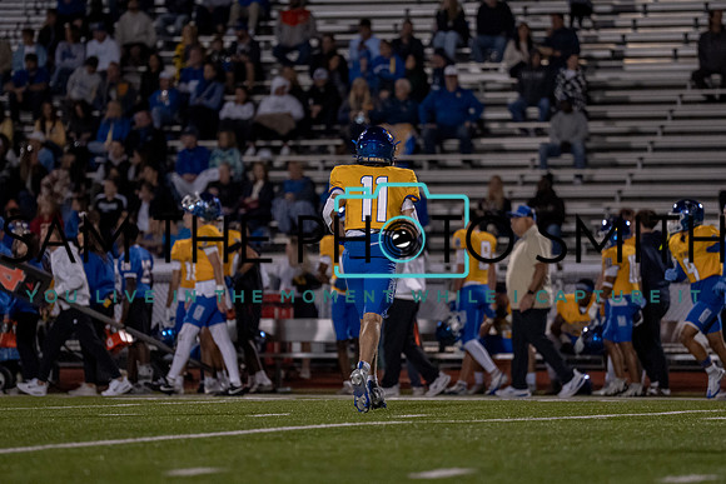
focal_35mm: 289
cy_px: 241
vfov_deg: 4.8
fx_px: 5831
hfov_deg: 7.1
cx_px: 356
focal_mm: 200
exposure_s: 1/1000
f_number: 2.8
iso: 4000
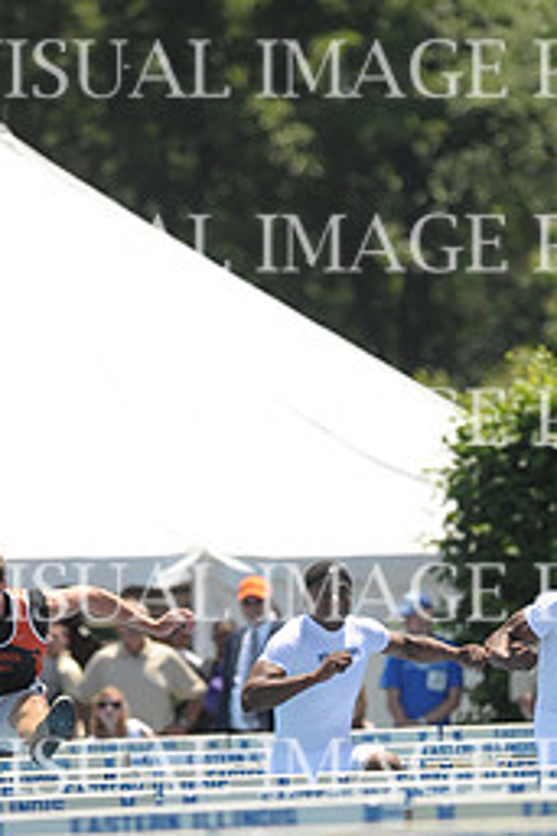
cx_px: 511
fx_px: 20937
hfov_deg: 1.5
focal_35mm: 901
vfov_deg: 2.3
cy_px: 852
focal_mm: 400
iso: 320
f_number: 5.6
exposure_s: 1/1250
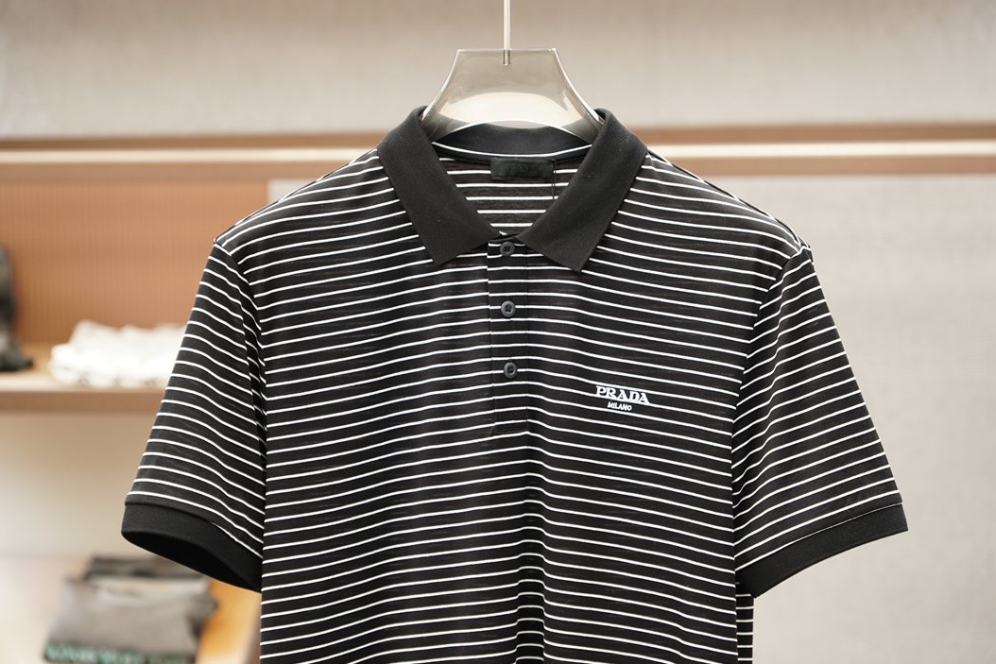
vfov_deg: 16.2
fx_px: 2338
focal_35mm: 85
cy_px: 331
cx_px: 505
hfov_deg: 24.0
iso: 320
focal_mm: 55
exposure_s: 1/125
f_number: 3.5
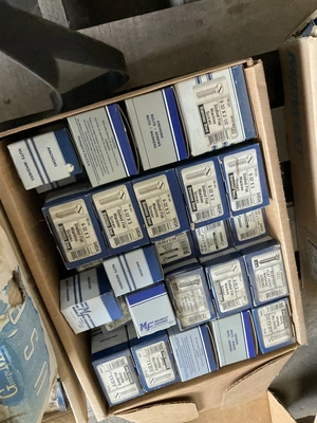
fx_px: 354
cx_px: 158
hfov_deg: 48.2
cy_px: 212
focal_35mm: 29
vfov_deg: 61.7
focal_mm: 3
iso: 160
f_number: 1.8
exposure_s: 1/60
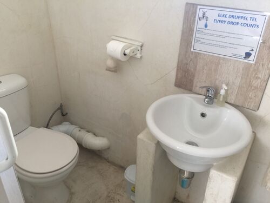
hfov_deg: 61.7
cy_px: 102
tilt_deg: -28.9
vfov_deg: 48.2
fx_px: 226
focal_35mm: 29
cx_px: 135
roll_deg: -2.0
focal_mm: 4.15
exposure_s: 1/17
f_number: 2.2
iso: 50
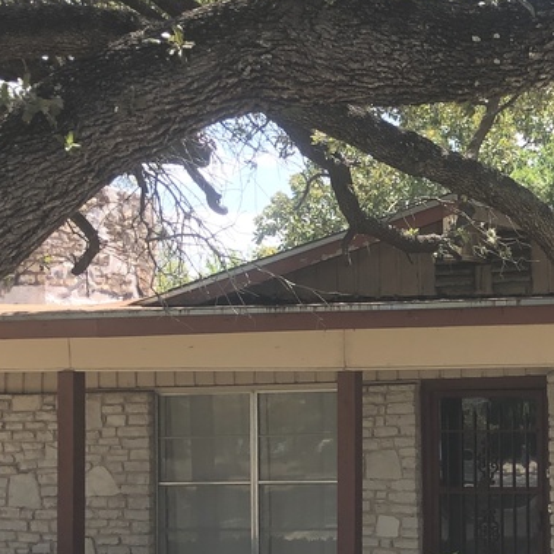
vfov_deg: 18.4
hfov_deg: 17.6
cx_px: 661
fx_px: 1702
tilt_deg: +0.0
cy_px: 421
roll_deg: +1.0
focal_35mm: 94
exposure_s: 1/666
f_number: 1.8
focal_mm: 3.99
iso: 20
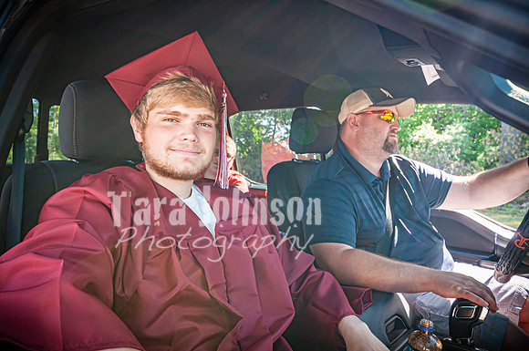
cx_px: 264
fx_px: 396
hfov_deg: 67.5
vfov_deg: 47.8
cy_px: 176
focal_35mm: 27
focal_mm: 18
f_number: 5.6
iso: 320
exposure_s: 1/125
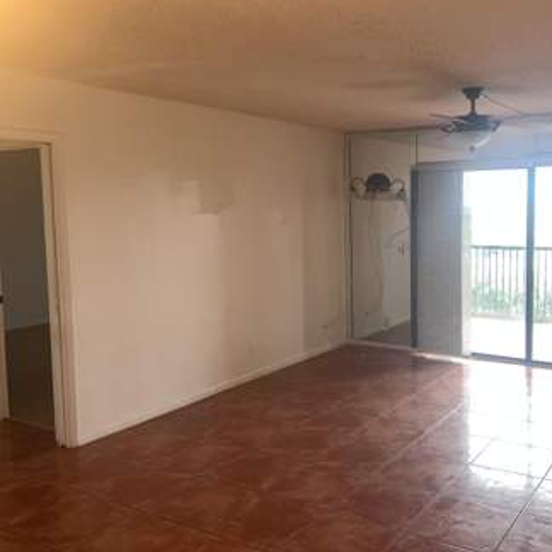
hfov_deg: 47.4
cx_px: 382
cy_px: 263
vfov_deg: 48.4
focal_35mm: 34
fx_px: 613
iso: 64
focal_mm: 5.7
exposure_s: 1/37
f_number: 1.5
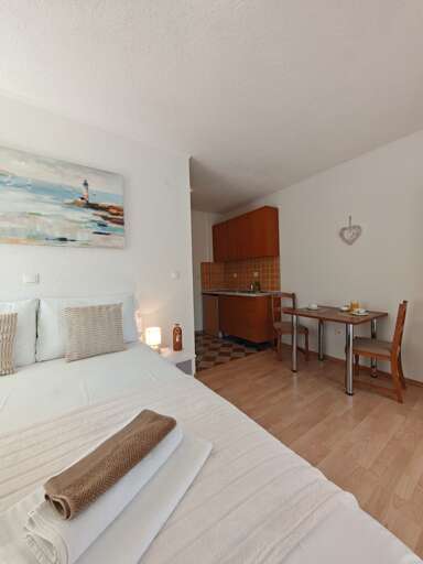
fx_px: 212
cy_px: 282
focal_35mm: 13
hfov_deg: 89.9
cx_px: 212
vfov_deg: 106.2
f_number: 2
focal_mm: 1.82
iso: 50
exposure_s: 1/50
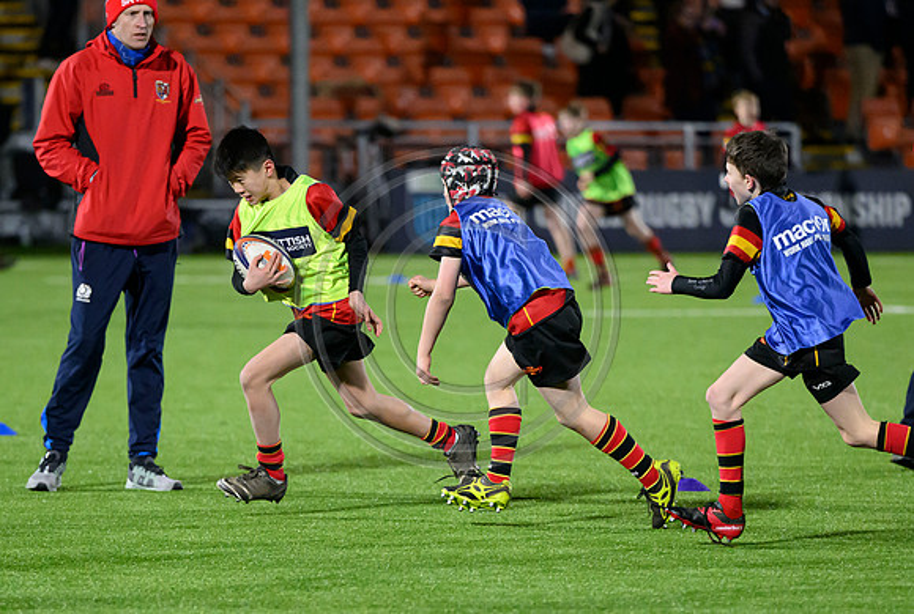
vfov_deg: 4.0
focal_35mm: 343
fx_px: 8736
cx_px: 471
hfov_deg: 6.0
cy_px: 503
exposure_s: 1/1600
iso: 6400
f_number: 3.2
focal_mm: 200
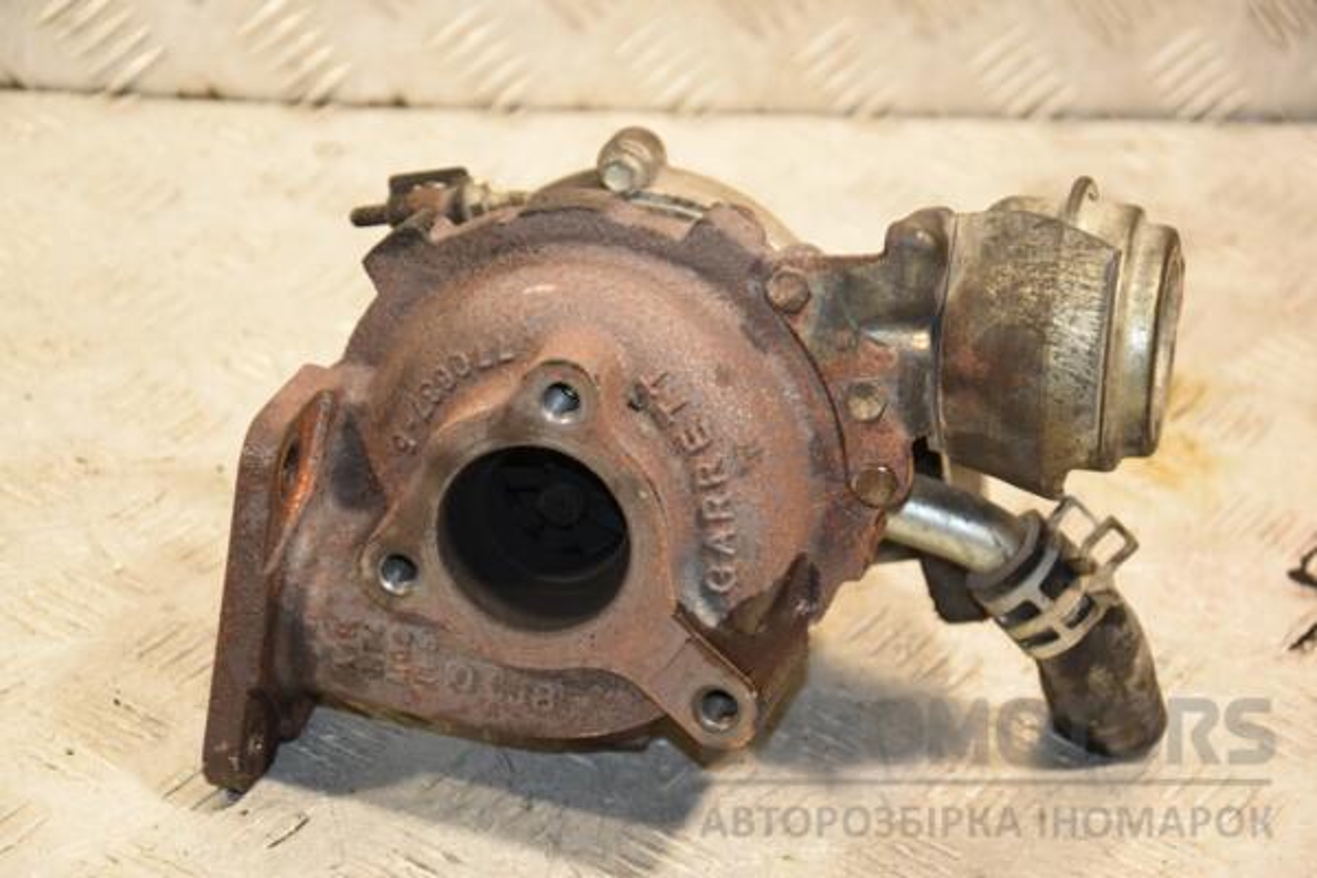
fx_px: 4115
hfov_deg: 18.2
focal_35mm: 112
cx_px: 658
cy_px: 439
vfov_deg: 12.2
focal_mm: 75
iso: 800
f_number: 5.3
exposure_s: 1/100
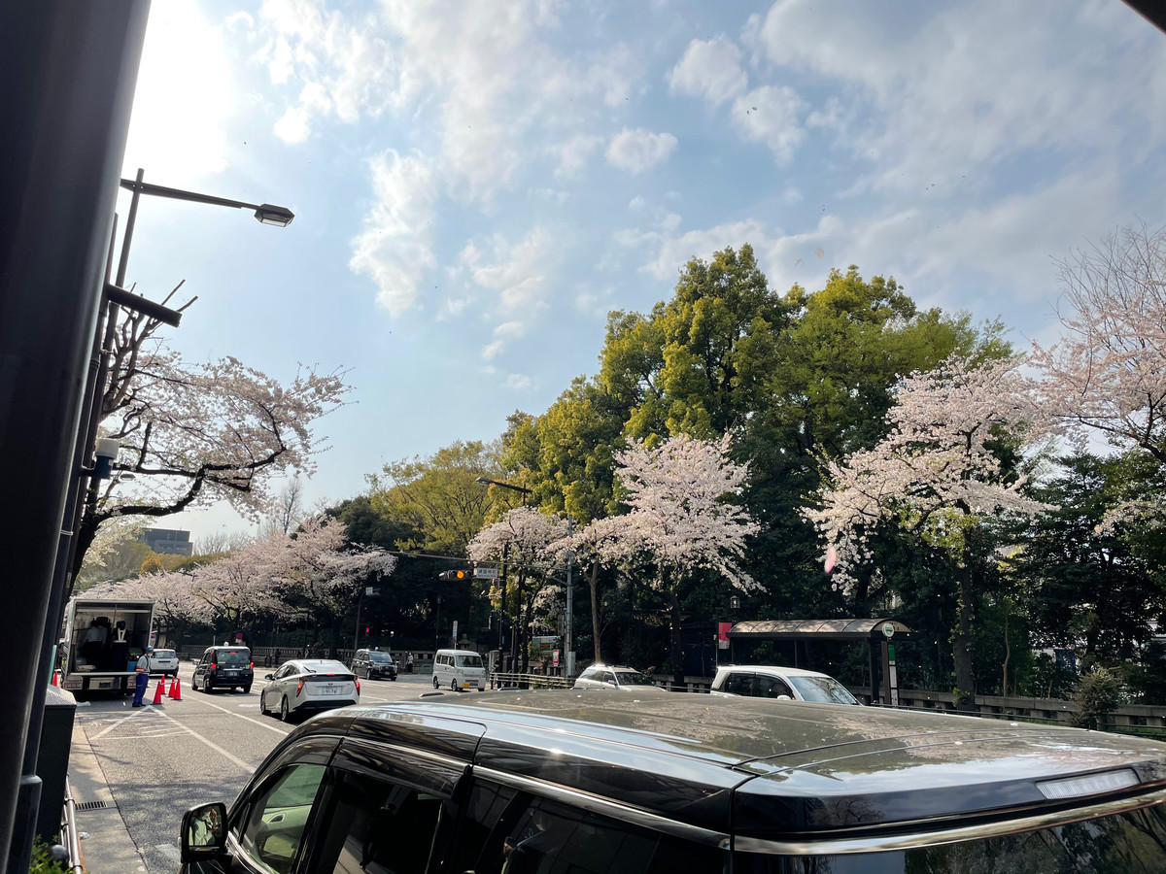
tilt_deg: +14.2
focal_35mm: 26
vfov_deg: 53.1
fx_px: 876
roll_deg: -1.6
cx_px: 583
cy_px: 437
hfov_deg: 67.3
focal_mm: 4.2
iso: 32
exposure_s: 1/2959
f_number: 1.6
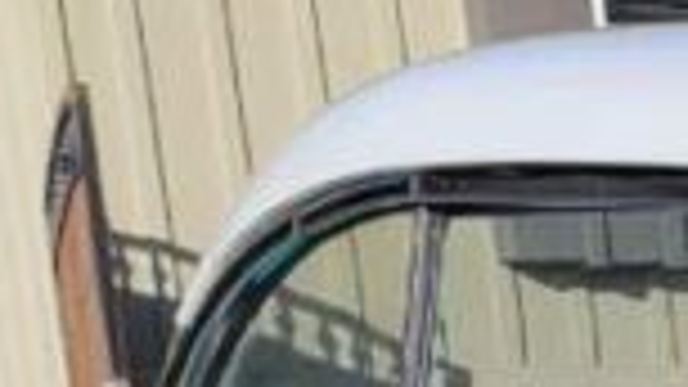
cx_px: 1731
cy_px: 1256
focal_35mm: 189
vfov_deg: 5.9
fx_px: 3447
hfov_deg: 9.8
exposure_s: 1/2094
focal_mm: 5.4
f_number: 1.8
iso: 40
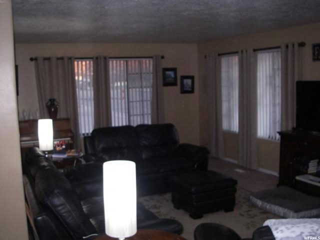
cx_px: 160
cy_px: 120
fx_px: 351
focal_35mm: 38
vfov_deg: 37.7
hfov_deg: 49.0
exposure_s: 1/40
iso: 200
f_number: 3.3
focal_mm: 6.3
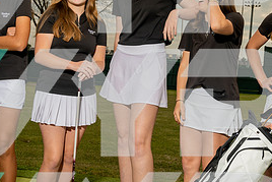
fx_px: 506
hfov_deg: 30.0
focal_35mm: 67
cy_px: 103
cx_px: 160
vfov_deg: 20.3
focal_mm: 31
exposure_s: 1/250
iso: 250
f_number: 8
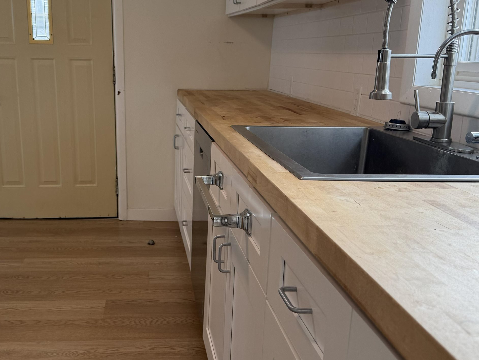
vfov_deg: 36.8
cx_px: 191
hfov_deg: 47.6
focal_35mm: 39
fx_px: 540
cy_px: 187
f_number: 1.78
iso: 80
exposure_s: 1/167
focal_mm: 6.76
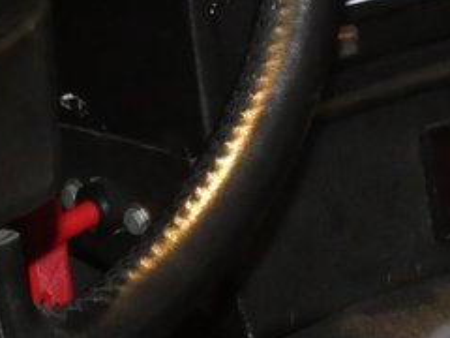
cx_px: 302
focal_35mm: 307
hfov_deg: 6.5
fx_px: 3991
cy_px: -349
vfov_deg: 4.8
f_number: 4.3
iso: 800
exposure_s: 1/60
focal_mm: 12.9
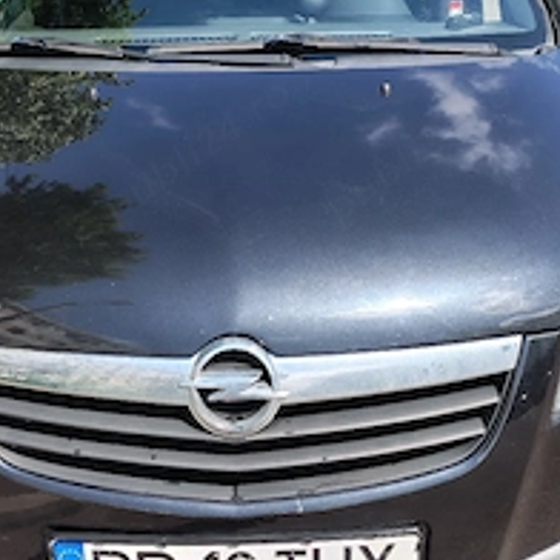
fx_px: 824
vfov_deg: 37.1
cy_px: 186
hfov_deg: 37.5
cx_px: 254
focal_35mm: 45
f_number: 1.7
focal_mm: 4.71
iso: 143
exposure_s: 1/769
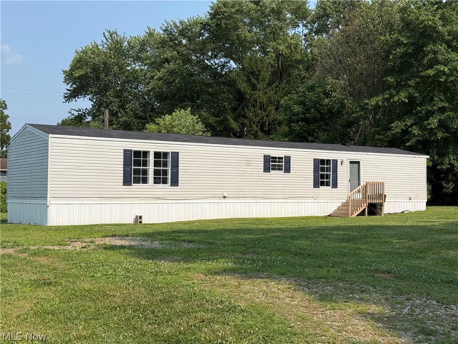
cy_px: 172
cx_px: 229
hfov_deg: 39.7
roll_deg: -0.4
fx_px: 635
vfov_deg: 30.3
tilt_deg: +2.5
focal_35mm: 48
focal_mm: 6.76
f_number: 1.78
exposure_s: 1/6024
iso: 64
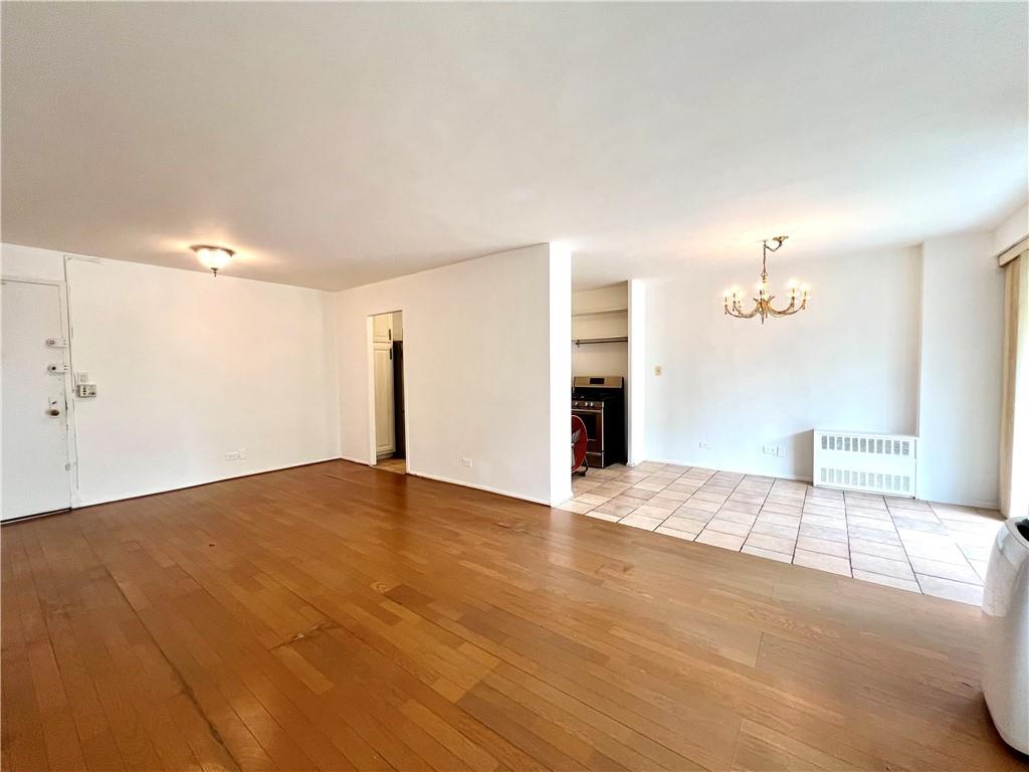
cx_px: 514
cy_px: 386
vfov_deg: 89.9
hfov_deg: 106.2
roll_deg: +0.8
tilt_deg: -2.9
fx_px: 386
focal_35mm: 13
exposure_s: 1/120
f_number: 1.8
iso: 125
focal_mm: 1.57
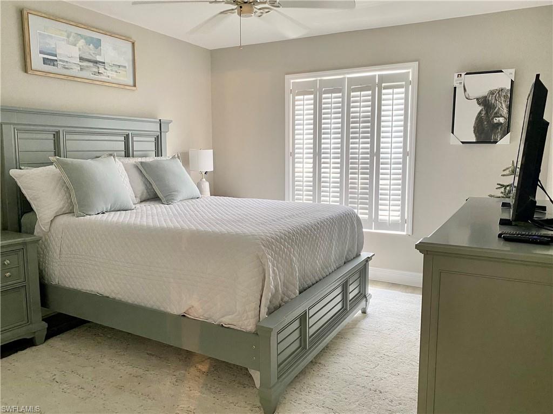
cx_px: 276
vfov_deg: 53.0
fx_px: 415
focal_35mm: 26
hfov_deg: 67.3
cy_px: 207
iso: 320
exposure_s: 1/60
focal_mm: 4.25
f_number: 1.8
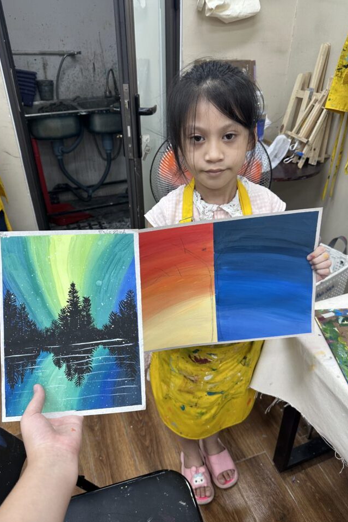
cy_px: 262
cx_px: 179
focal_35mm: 26
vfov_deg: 69.4
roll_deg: -0.5
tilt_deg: -32.7
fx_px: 377
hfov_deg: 49.5
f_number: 1.78
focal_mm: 6.86
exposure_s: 1/100
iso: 80
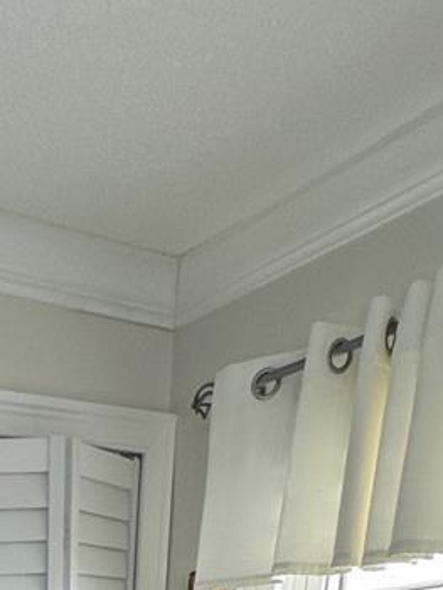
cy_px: 984
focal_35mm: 48
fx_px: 818
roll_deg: +4.2
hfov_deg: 26.0
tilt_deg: -16.0
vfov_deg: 24.5
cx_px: -131
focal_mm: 2.22
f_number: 2.2
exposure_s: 1/120
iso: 80
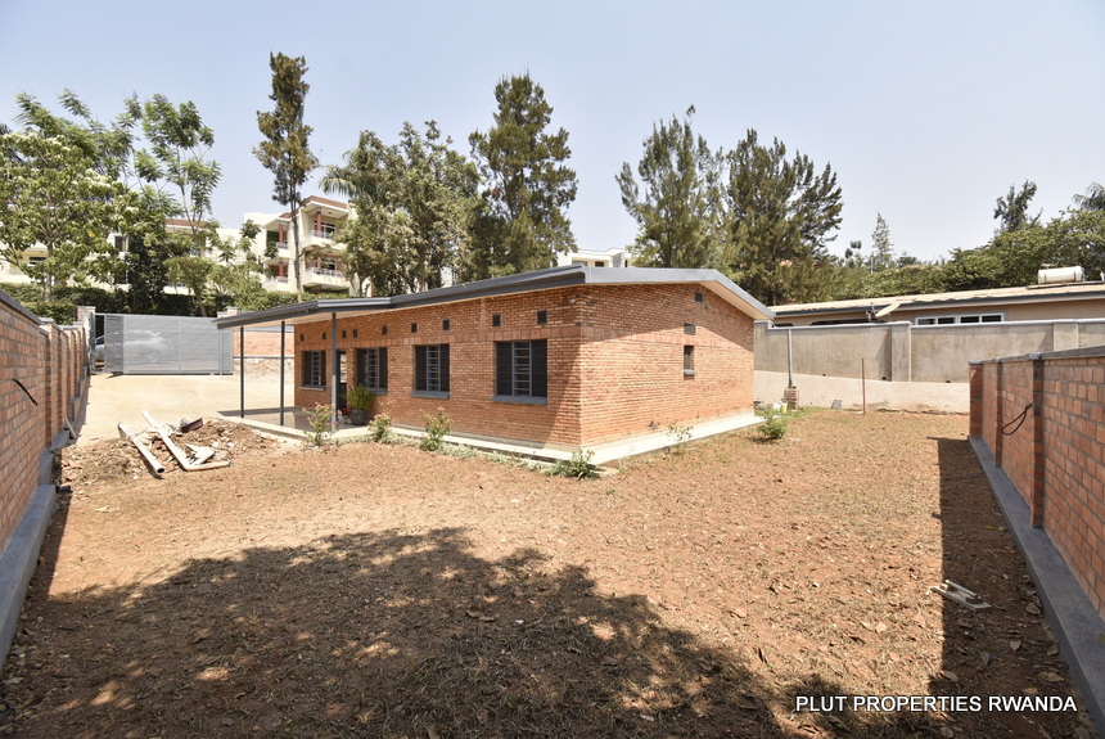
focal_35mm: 15
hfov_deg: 100.3
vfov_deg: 77.4
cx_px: 552
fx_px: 461
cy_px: 370
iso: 250
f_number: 8
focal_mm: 10
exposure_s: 1/320
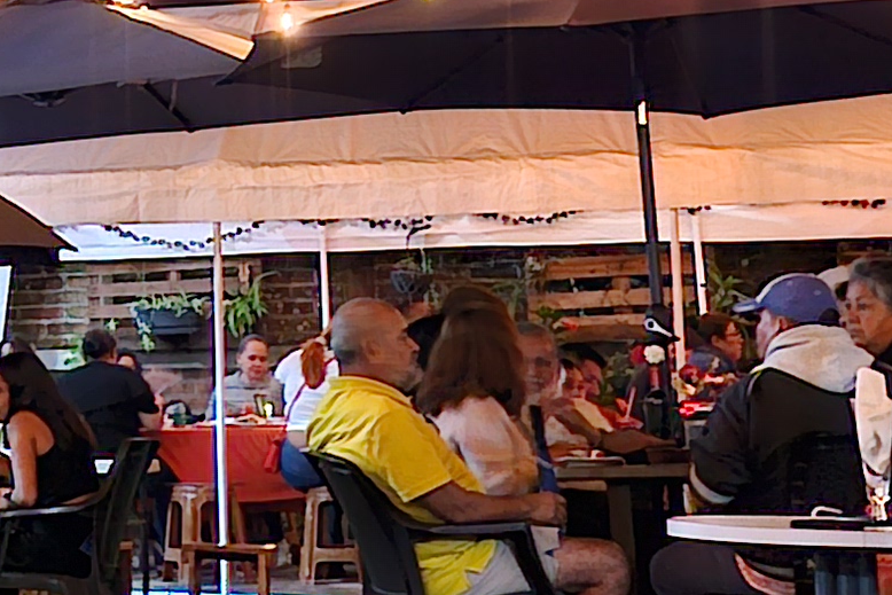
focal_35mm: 123
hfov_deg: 15.8
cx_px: -289
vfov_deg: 11.0
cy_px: -58
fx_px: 3048
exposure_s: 1/13
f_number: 1.8
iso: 640
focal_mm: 5.54
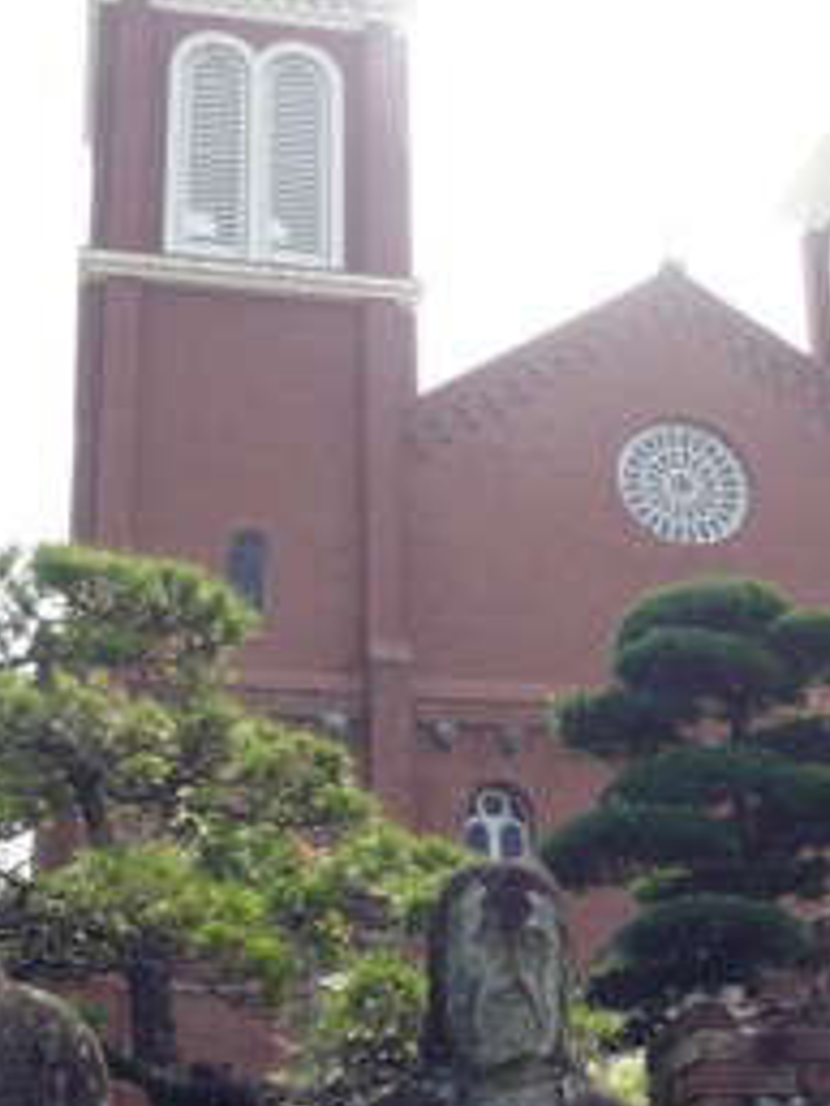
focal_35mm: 63
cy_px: 792
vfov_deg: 30.3
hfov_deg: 23.3
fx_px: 2012
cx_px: 490
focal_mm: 6.3
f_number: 3.8
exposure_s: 1/500
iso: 100
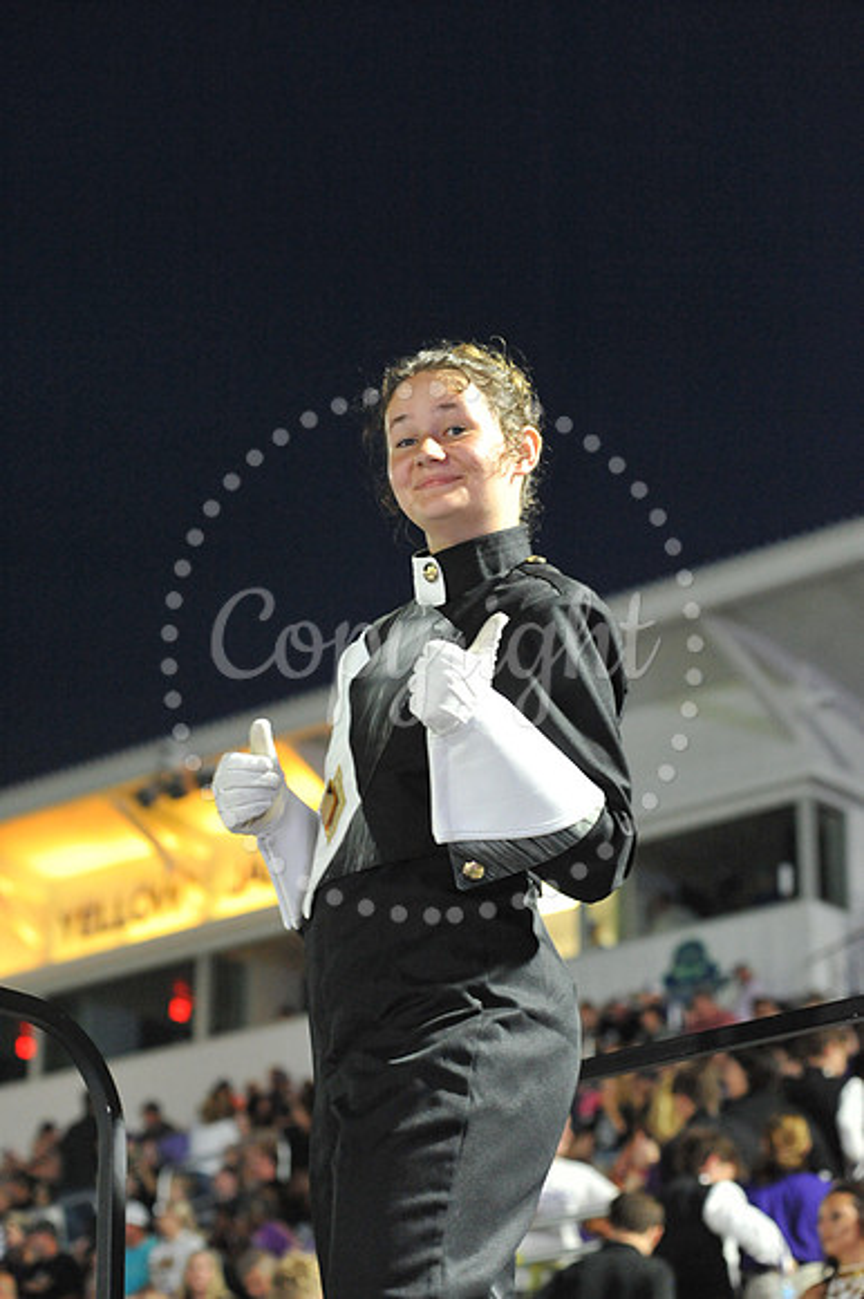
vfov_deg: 23.7
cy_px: 650
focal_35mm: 86
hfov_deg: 15.9
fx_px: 3099
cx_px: 432
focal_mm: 86
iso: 5000
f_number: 5.6
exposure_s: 1/125
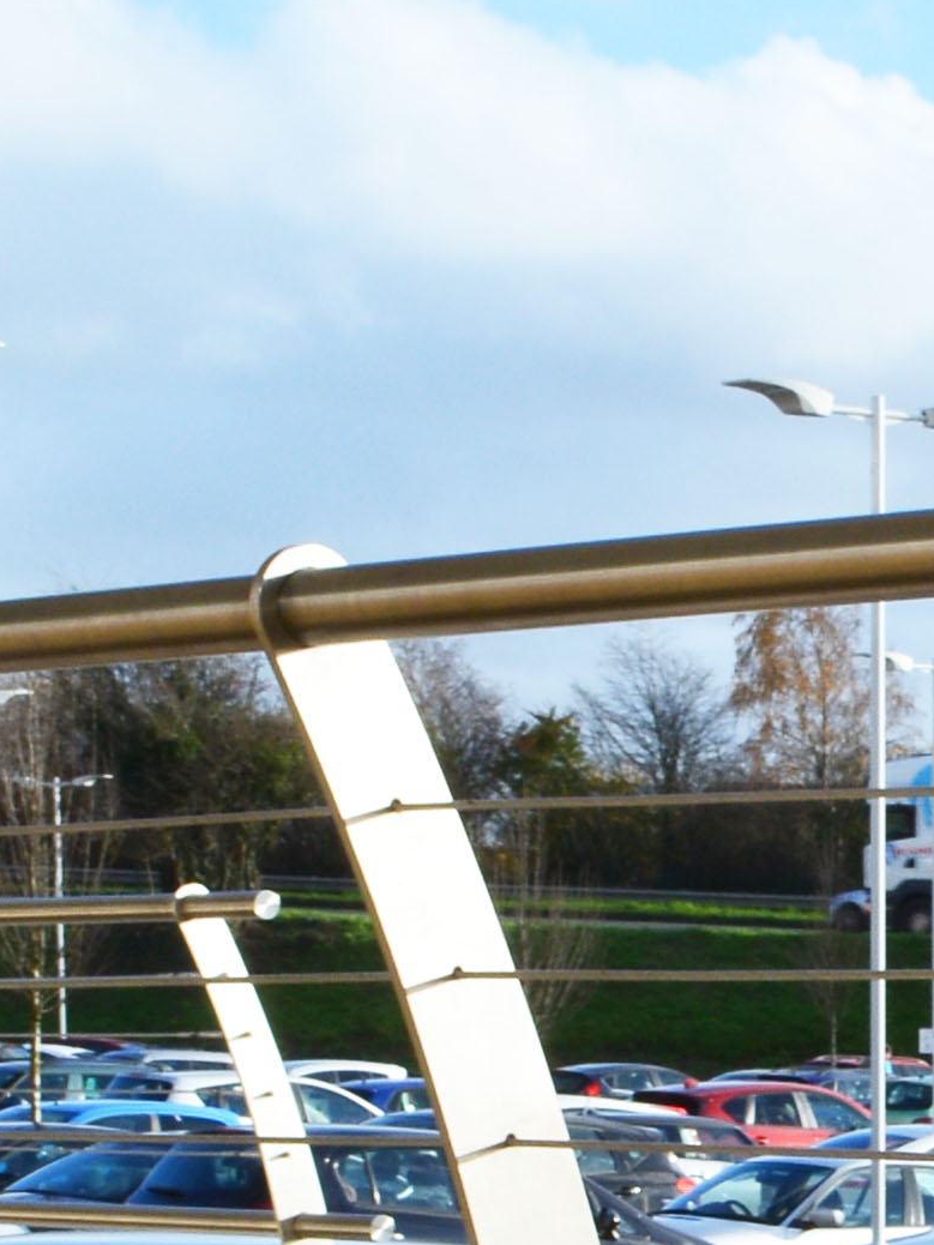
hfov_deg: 9.3
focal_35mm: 150
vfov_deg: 12.5
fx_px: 5394
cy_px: 1856
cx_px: 1779
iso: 140
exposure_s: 1/125
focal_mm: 18
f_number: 11
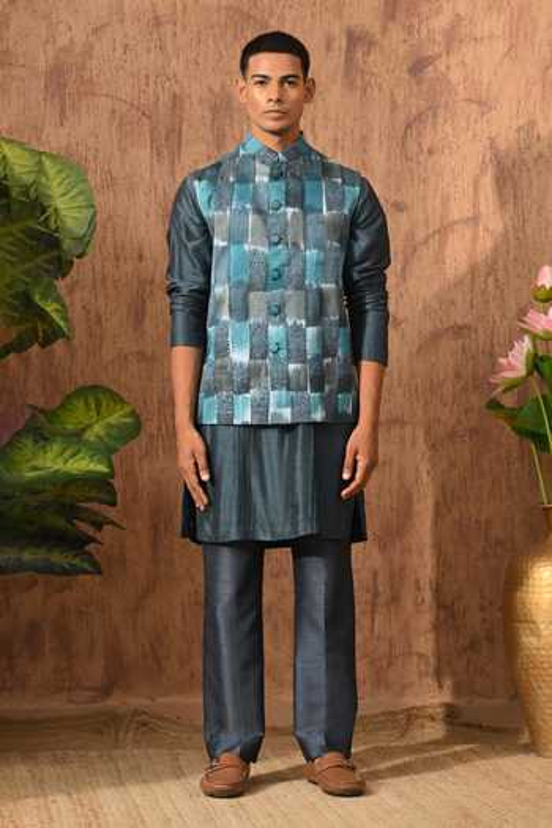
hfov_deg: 18.9
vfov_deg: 28.1
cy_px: 414
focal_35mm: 72
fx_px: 1656
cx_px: 276
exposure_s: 1/100
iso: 250
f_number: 8
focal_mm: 72
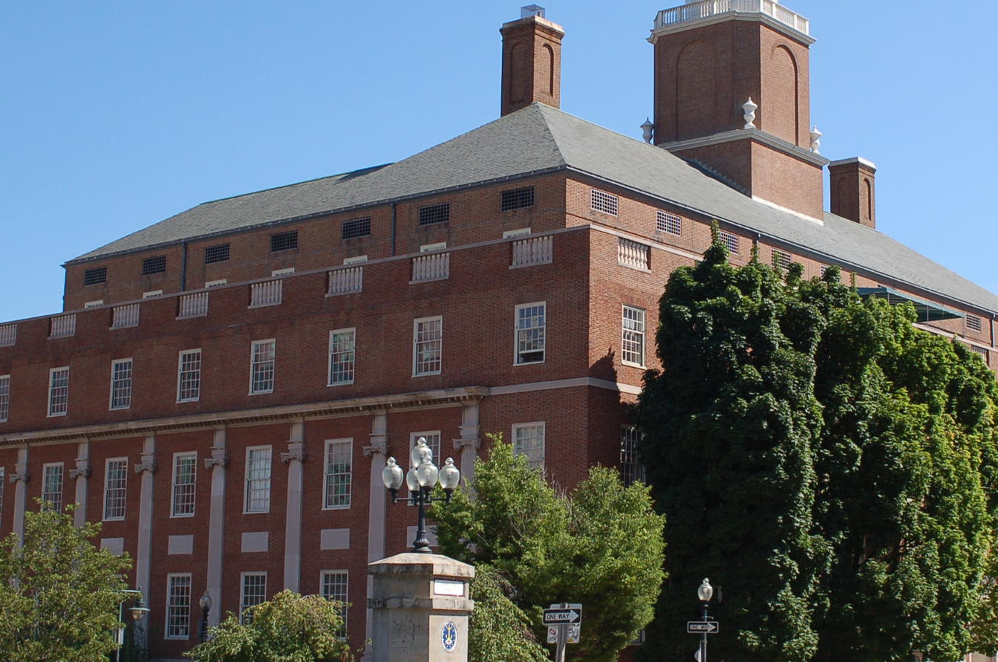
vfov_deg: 21.8
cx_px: 642
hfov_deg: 32.2
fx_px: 1716
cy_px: 265
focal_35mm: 62
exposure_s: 1/250
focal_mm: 28
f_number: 8
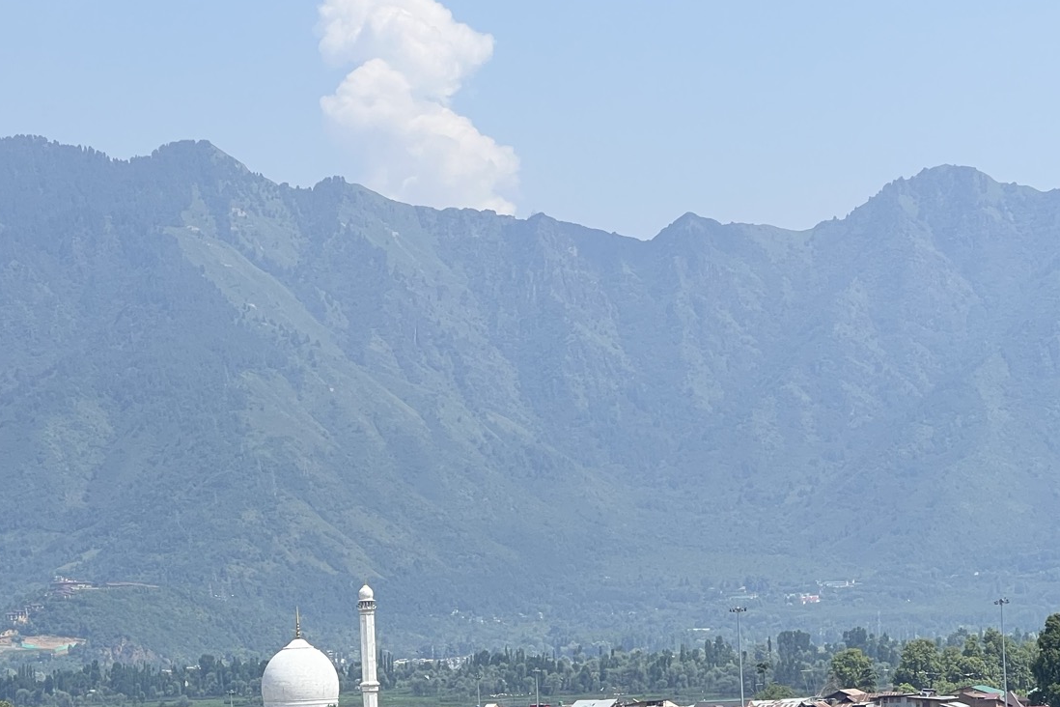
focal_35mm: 140
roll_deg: +3.0
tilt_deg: +1.4
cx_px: 497
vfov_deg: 9.8
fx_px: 4122
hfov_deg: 14.7
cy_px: 566
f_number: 2.8
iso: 32
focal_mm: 9
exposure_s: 1/681
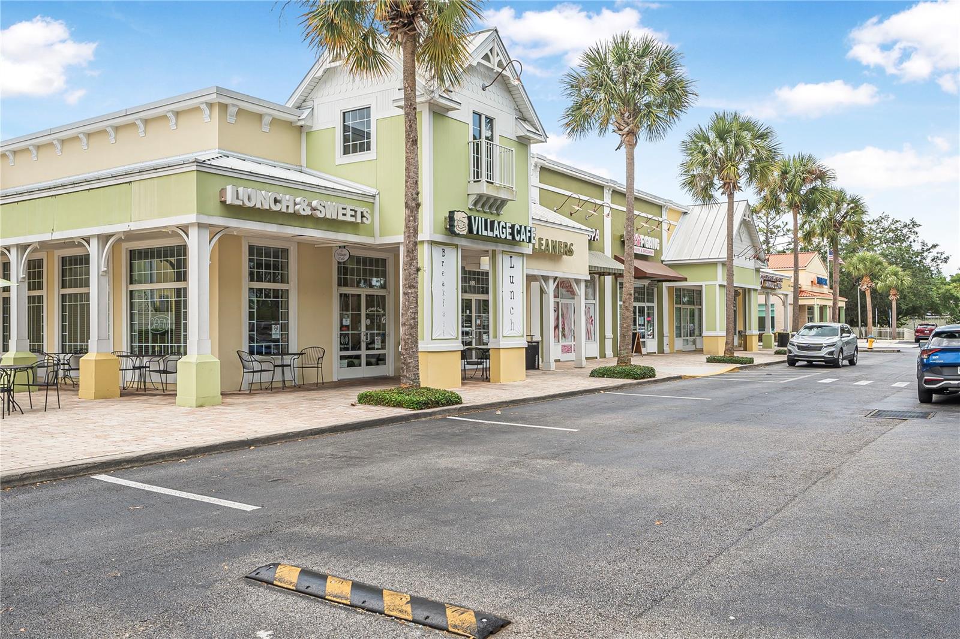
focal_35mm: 30
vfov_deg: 43.6
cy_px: 320
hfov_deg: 61.9
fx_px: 800
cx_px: 480
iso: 100
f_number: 8
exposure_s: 1/125
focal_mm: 20
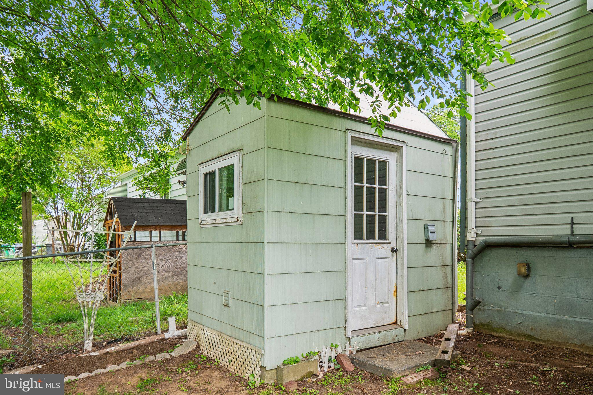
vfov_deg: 53.1
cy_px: 198
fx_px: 395
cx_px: 296
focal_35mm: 24
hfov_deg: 73.7
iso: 400
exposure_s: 1/100
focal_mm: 16
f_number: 5.6
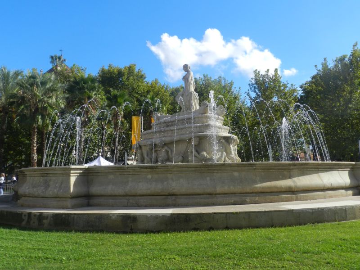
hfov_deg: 56.8
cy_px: 135
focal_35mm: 32
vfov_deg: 44.2
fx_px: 333
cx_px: 180
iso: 160
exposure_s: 1/1000
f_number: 4
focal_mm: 5.6
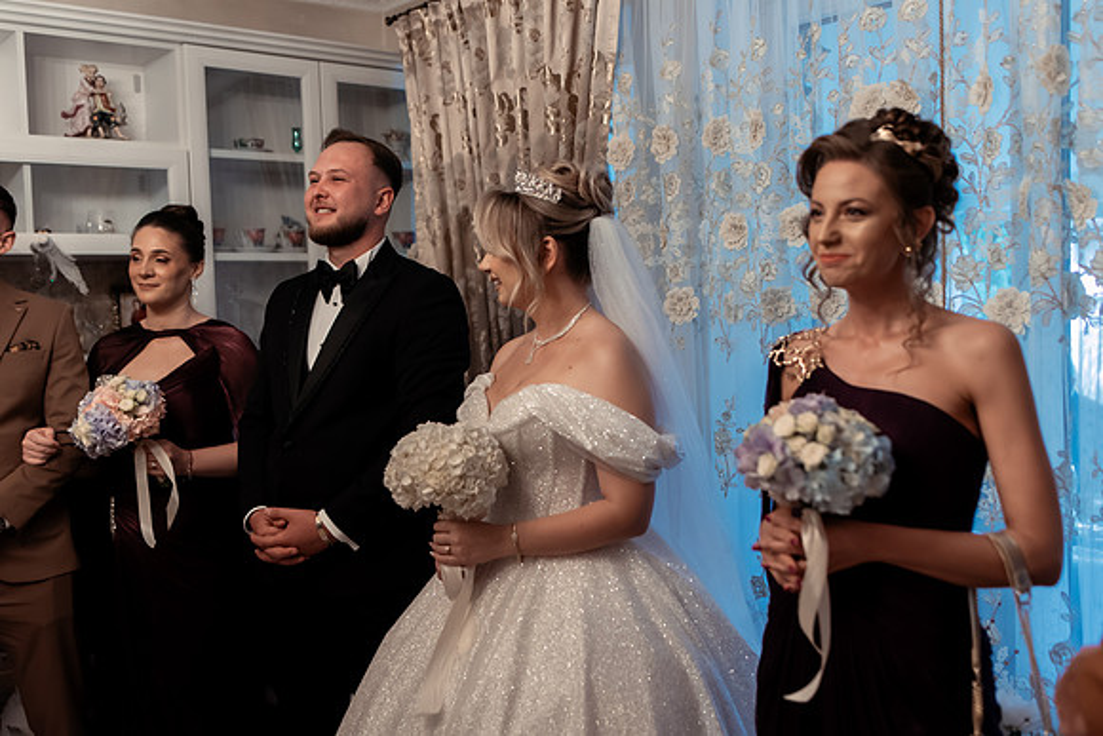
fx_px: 1073
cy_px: 368
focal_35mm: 35
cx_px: 552
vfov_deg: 37.9
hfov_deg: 54.4
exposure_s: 1/250
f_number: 2.5
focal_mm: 35
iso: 1600
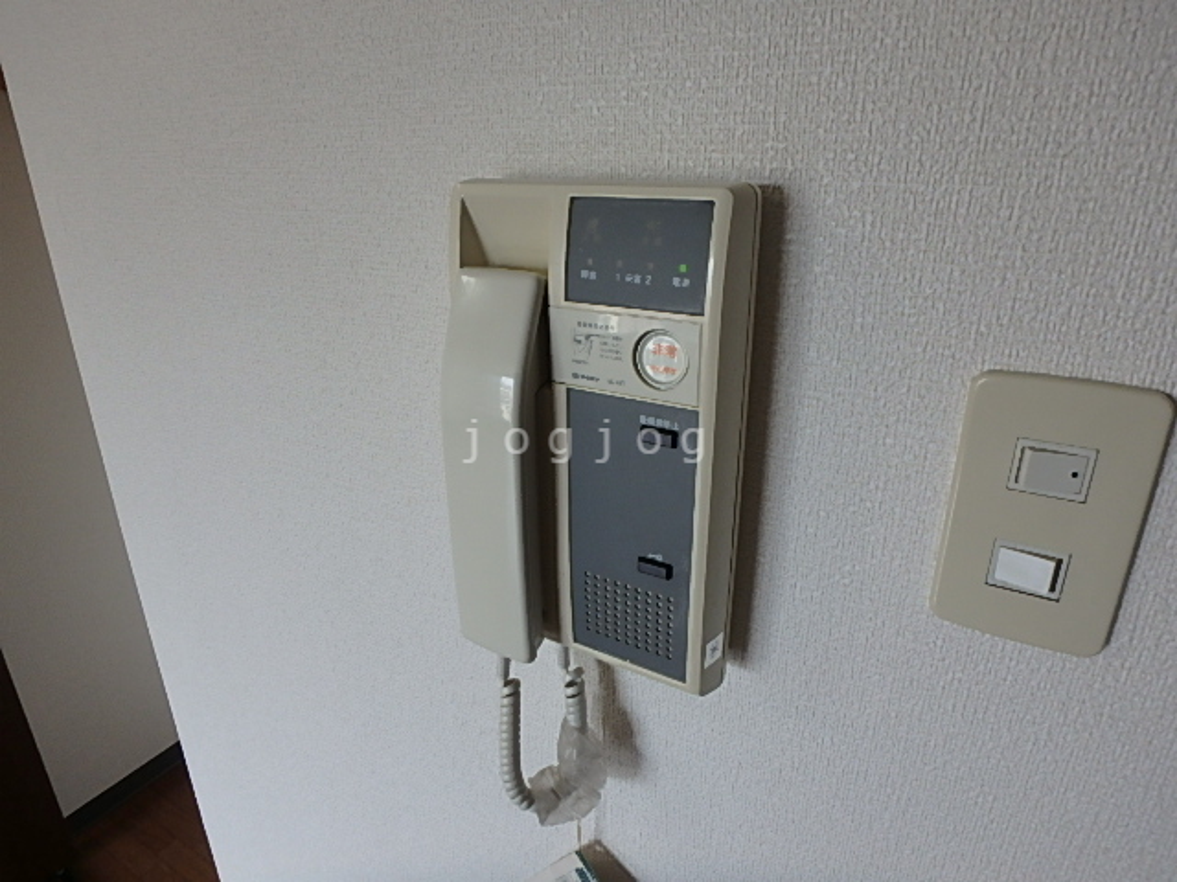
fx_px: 714
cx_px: 588
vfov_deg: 63.4
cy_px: 441
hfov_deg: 79.0
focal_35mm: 21
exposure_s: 1/60
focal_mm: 3.7
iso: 200
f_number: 3.5
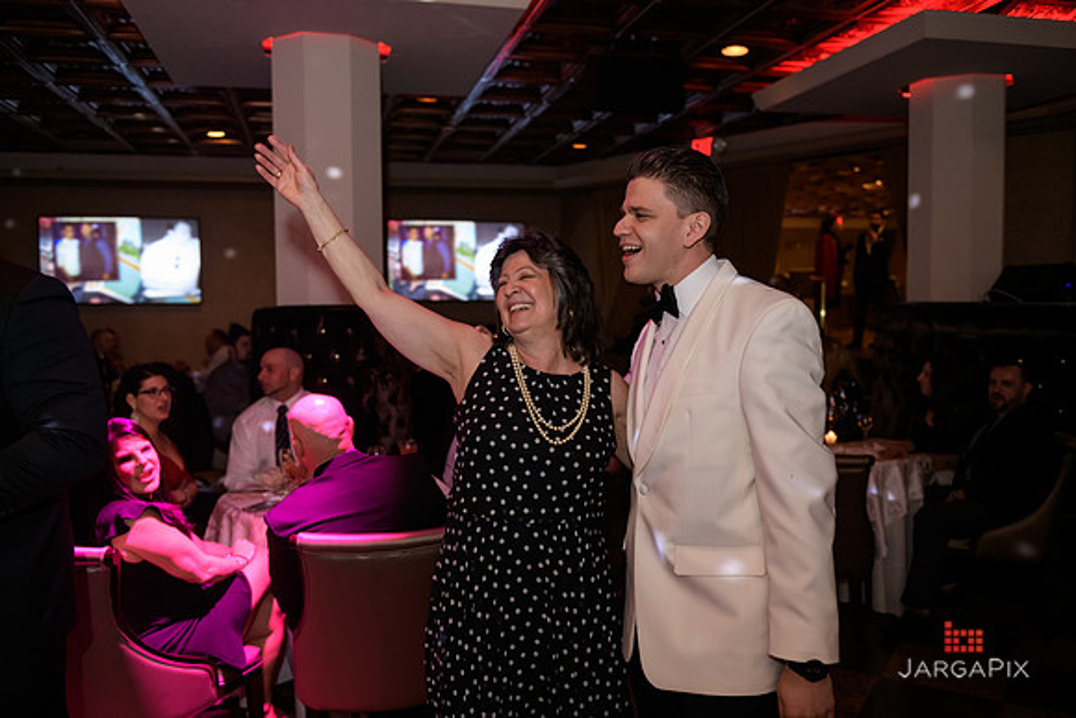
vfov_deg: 42.3
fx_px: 927
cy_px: 359
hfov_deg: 60.3
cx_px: 538
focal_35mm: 31
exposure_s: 1/125
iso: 1600
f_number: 3.2
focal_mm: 31
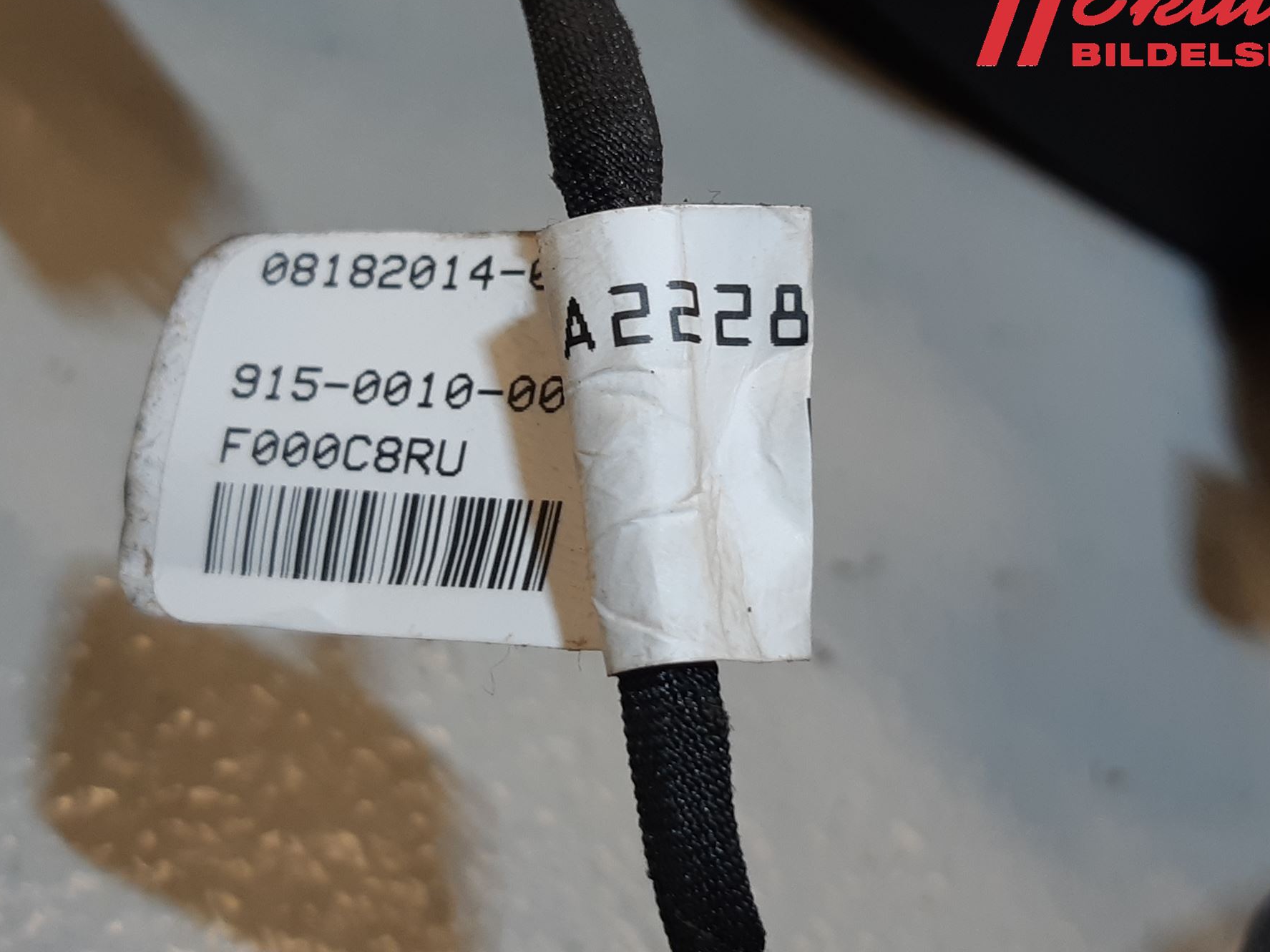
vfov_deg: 46.8
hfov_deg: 59.9
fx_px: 1101
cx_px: 683
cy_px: 494
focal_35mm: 30
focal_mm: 3.93
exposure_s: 1/100
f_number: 1.7
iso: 64
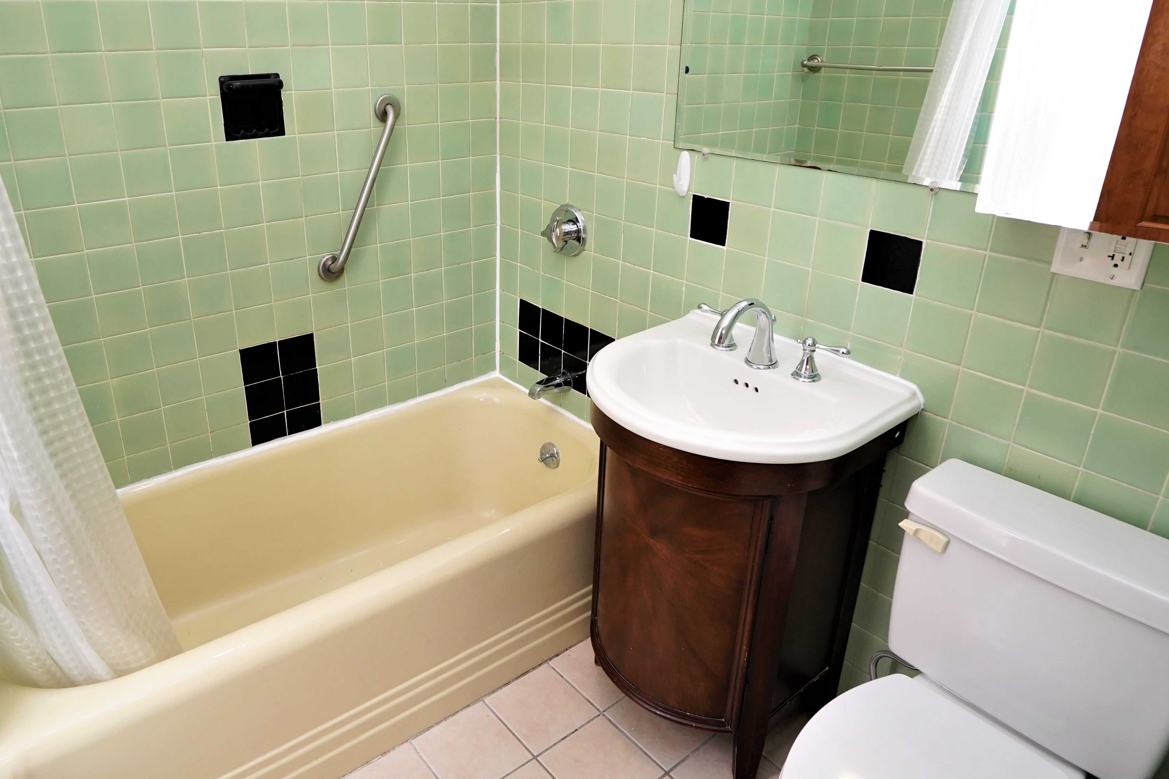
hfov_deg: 75.5
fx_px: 747
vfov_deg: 54.7
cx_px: 486
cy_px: 314
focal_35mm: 23
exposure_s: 1/160
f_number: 4
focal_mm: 16
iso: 1600
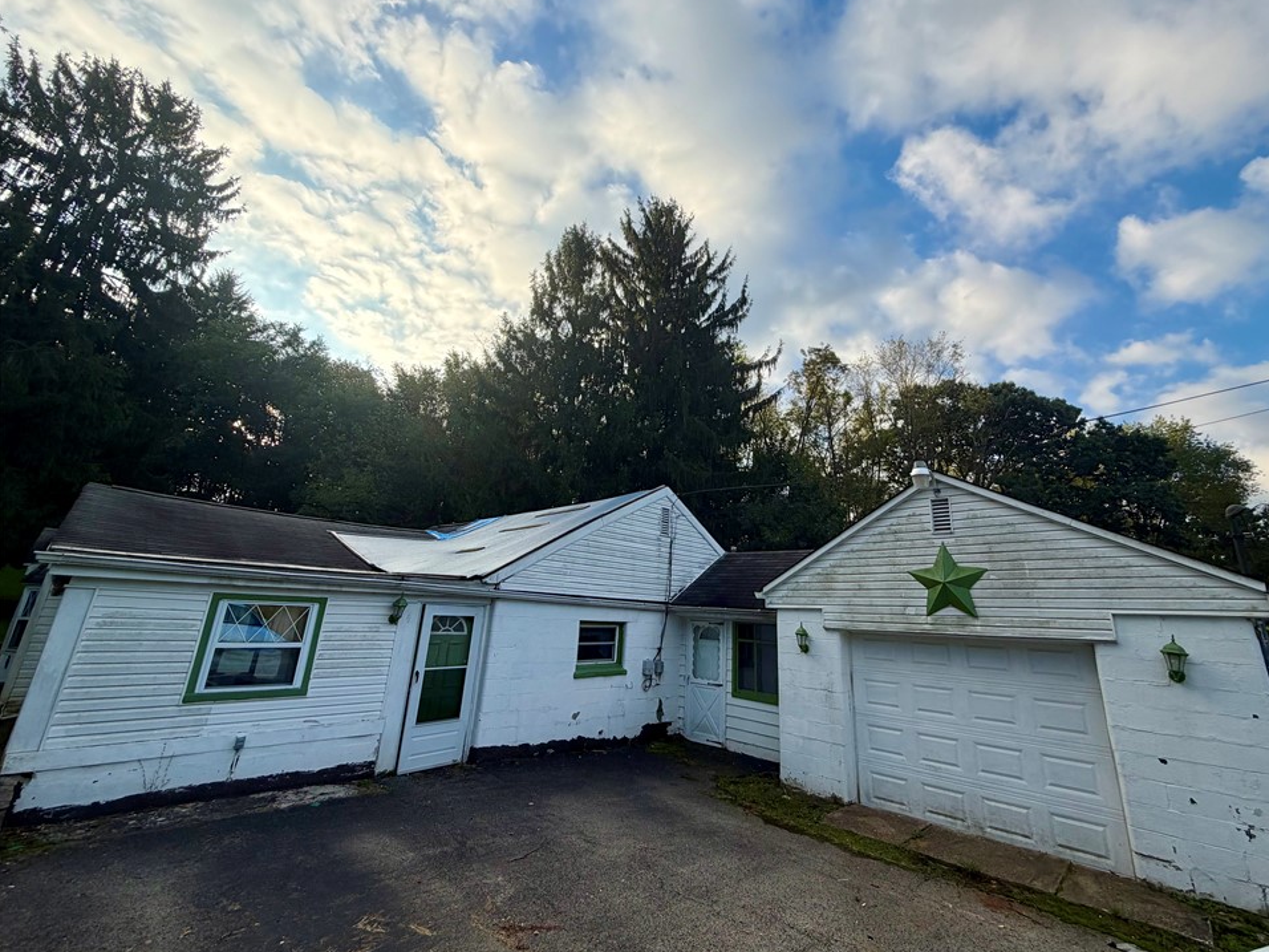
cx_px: 677
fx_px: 550
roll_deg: -2.4
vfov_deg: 81.7
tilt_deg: +17.6
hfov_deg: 98.0
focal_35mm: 15
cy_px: 446
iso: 32
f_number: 2.2
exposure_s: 1/770
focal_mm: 2.22
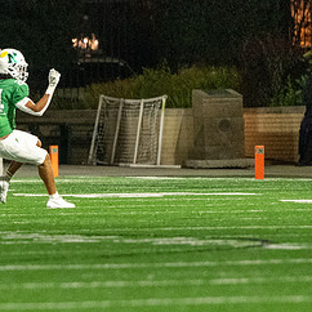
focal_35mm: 815
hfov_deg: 2.1
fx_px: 8311
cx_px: -154
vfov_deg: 2.2
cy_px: 166
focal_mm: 200
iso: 5600
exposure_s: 1/800
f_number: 2.8
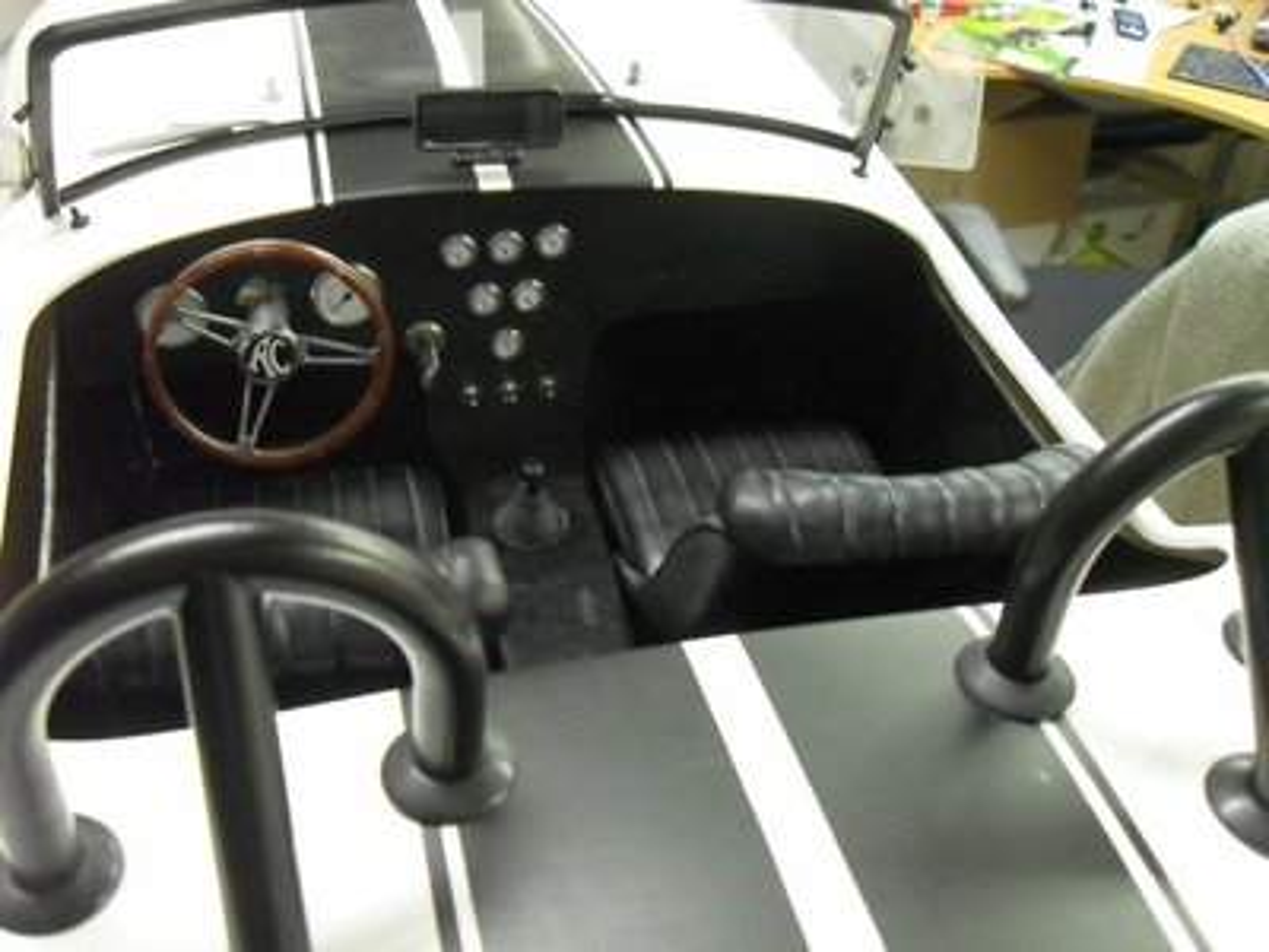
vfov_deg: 40.7
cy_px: 476
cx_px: 634
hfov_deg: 52.6
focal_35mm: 35
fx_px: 1283
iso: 320
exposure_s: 1/15
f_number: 2.8
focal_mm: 6.2
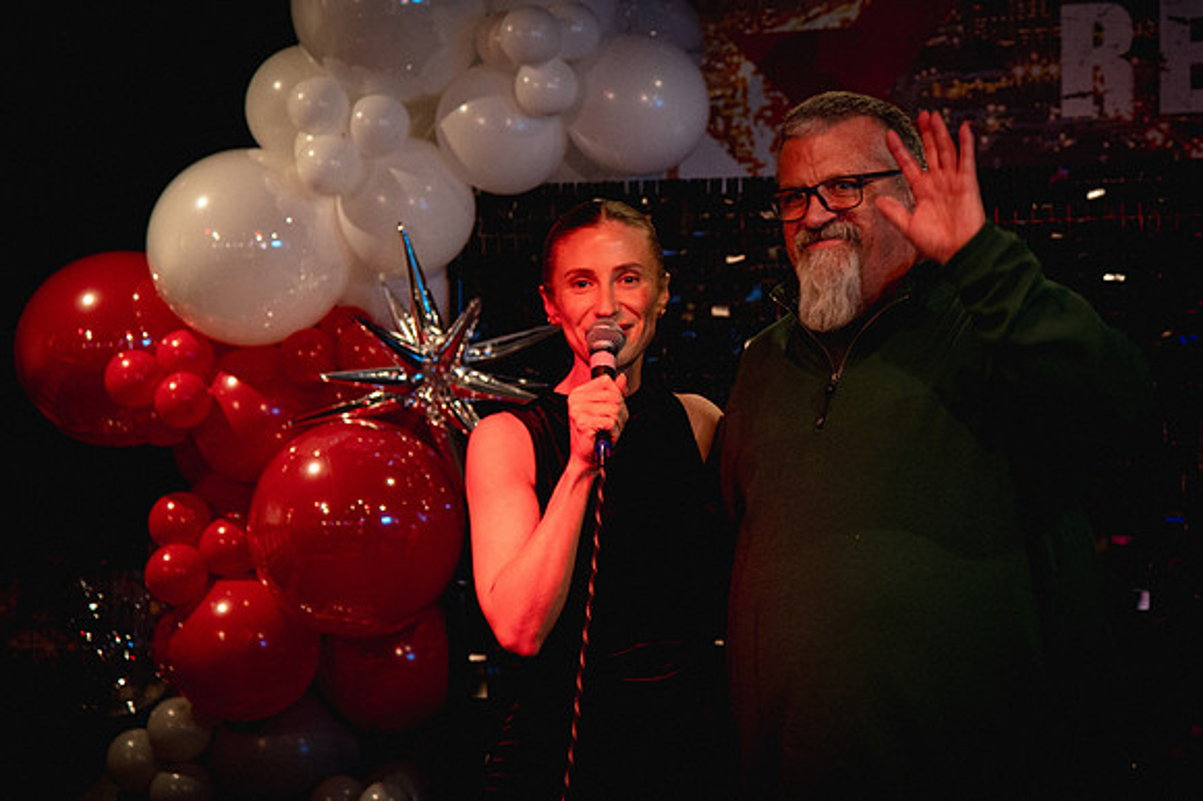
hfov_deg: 16.3
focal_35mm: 125
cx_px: 794
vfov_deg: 10.9
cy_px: 272
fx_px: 4189
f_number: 4
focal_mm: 95
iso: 2500
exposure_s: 1/60
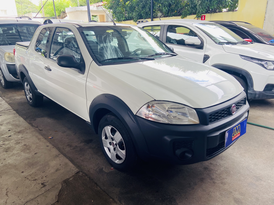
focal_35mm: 26
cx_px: 137
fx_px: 206
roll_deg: +2.3
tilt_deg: -19.5
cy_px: 102
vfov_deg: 53.1
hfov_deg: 67.3
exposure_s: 1/121
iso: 50
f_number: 1.8
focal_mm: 4.25
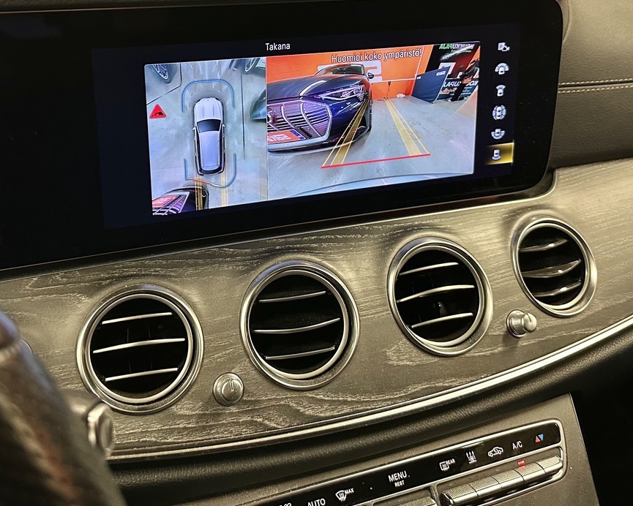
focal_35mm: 39
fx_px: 731
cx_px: 269
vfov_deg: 37.4
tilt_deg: -22.0
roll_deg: -1.9
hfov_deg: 46.7
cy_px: 134
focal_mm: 6.86
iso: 400
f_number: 1.78
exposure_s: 1/51
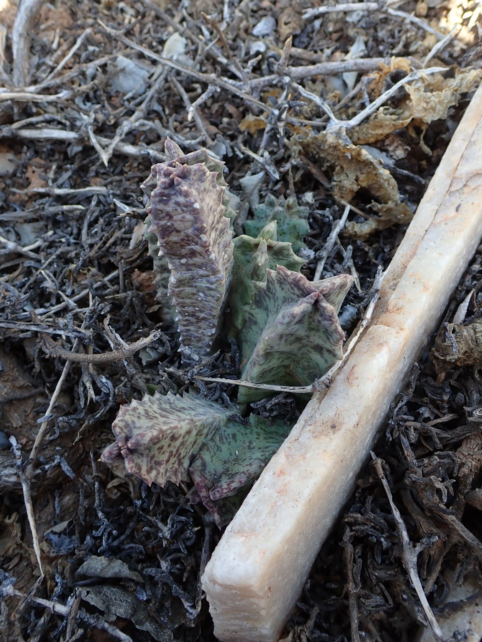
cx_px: 241
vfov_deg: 60.0
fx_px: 557
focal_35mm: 30
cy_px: 321
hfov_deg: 46.8
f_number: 3.2
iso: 100
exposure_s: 1/60
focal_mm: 5.5
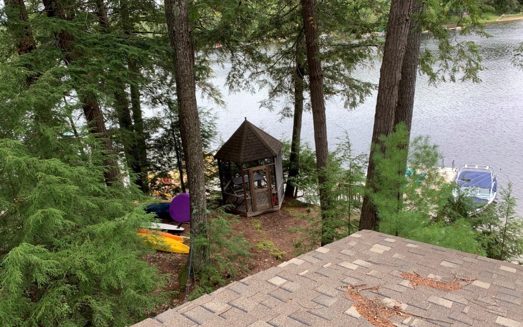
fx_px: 399
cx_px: 259
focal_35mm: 28
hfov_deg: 66.5
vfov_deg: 44.4
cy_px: 185
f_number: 1.8
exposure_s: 1/128
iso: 25
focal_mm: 4.25
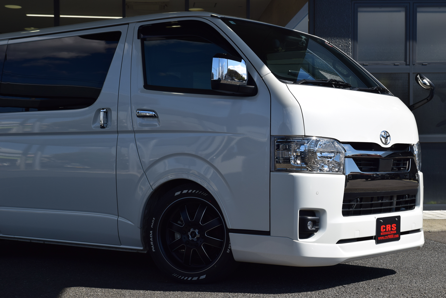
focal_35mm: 66
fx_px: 818
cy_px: 149
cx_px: 223
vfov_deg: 20.6
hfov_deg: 30.5
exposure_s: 1/500
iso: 220
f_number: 11
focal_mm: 44
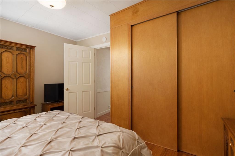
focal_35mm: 16
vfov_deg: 73.7
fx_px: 104
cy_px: 78
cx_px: 118
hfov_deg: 96.8
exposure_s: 1/1.25
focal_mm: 16
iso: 64
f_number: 4
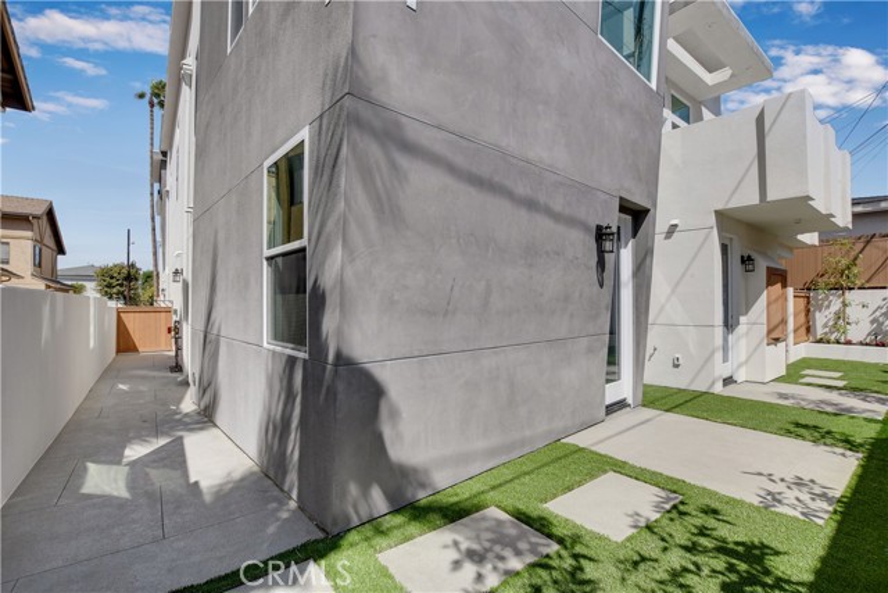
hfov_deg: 100.4
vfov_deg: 77.4
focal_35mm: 15
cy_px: 296
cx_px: 444
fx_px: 370
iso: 400
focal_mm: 10
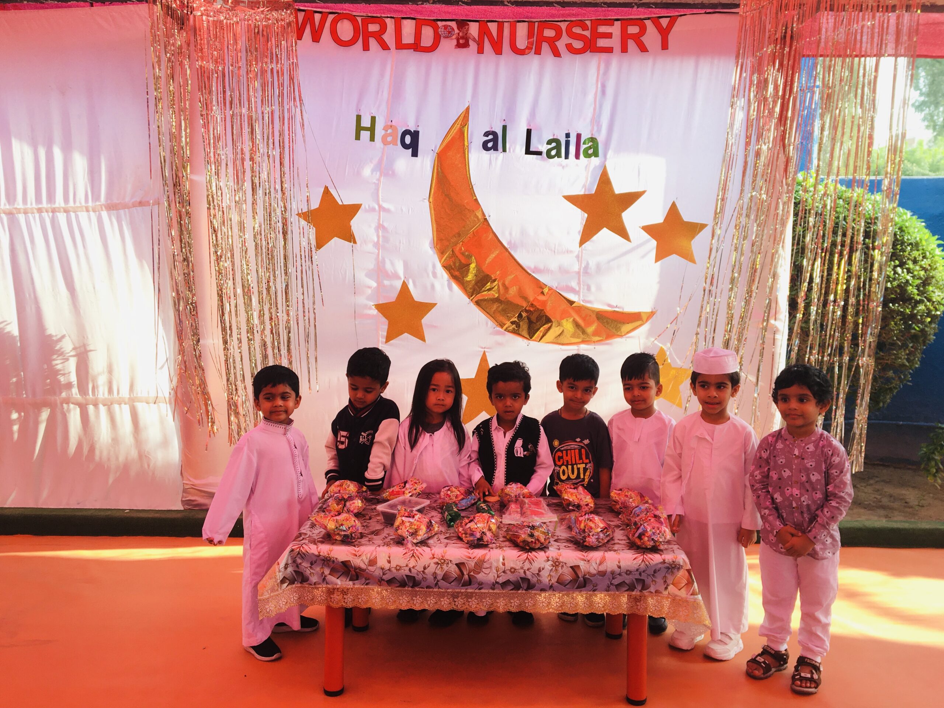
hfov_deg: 61.7
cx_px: 472
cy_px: 354
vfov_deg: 48.2
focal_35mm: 29
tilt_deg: -7.5
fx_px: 791
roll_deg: -0.9
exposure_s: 1/125
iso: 25
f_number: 2.2
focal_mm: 4.15
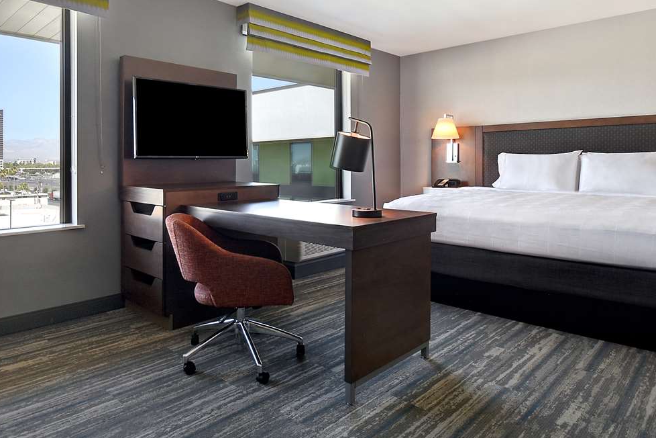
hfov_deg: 75.6
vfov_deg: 54.7
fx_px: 419
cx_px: 280
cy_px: 174
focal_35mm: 23
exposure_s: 1/60
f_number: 7.1
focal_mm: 10
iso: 250
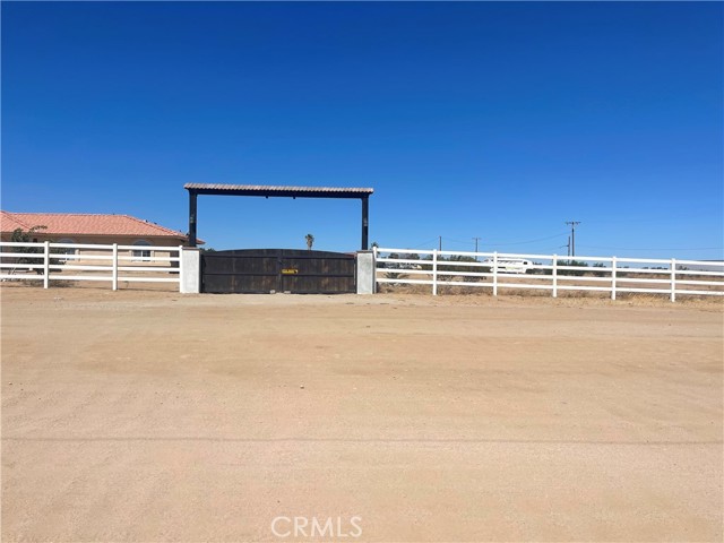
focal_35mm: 25
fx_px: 523
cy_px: 272
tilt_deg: -1.7
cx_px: 362
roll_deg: -0.2
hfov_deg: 69.4
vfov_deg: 54.9
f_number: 1.6
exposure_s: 1/7407
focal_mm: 5.1
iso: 32
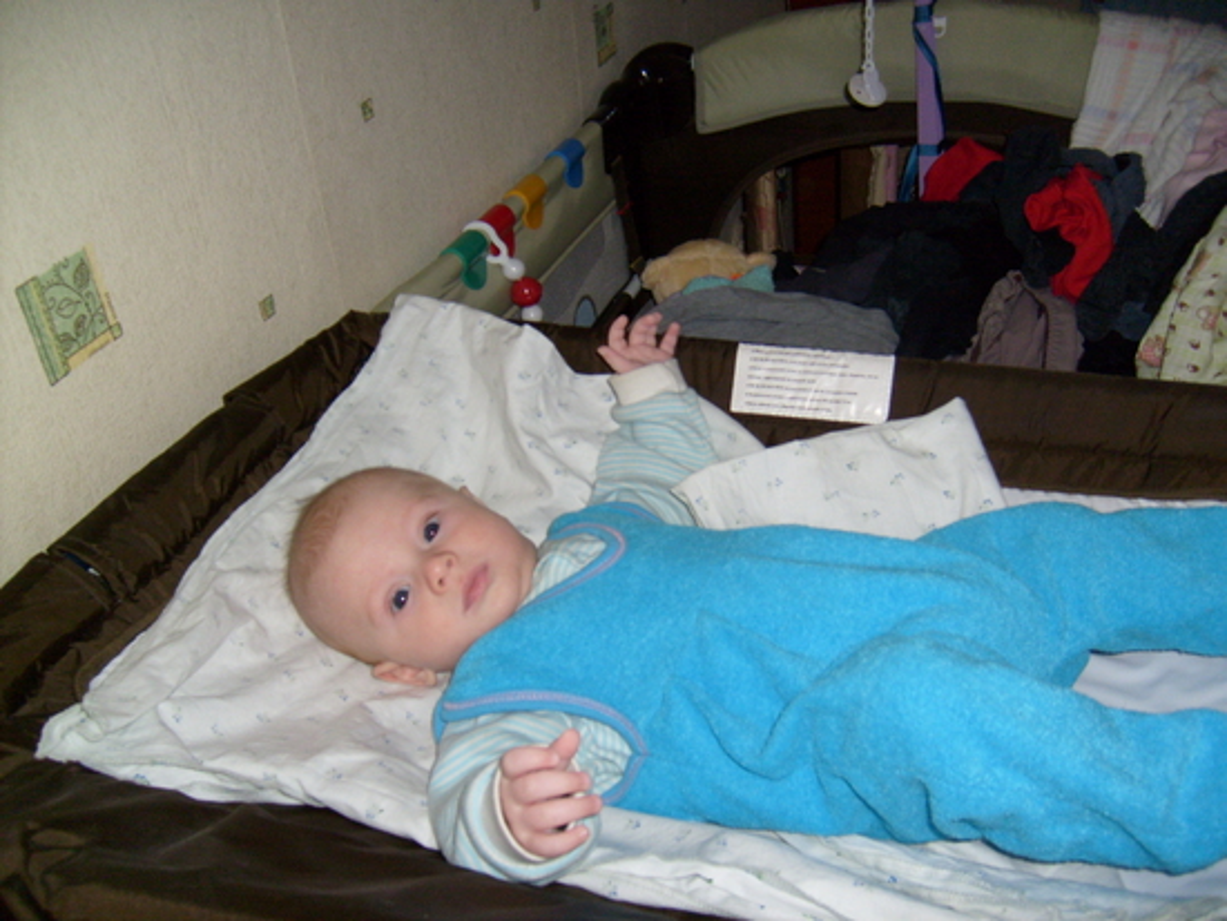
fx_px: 1241
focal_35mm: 35
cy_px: 460
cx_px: 614
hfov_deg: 52.6
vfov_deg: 40.7
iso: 100
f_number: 2.8
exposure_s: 1/45
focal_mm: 5.8
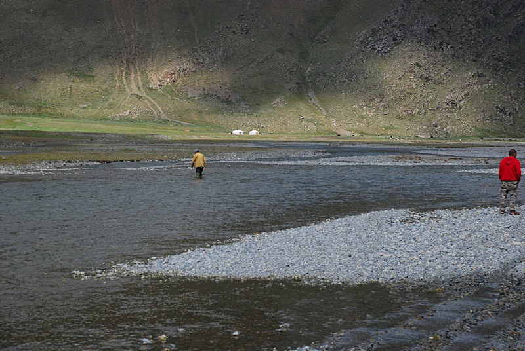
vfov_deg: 13.9
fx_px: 1446
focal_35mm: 99
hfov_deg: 20.6
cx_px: 262
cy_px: 176
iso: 400
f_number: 5.6
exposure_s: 1/1600
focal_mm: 66
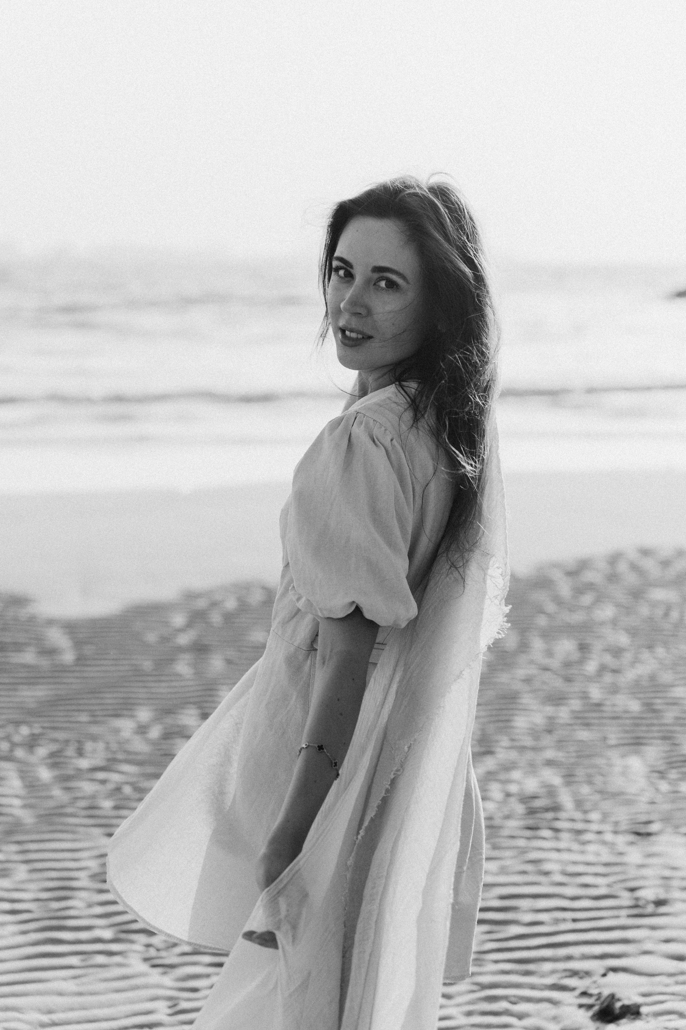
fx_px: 1858
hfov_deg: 20.9
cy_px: 515
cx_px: 343
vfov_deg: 31.0
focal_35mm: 65
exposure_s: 1/1250
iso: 160
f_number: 3.2
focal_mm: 65
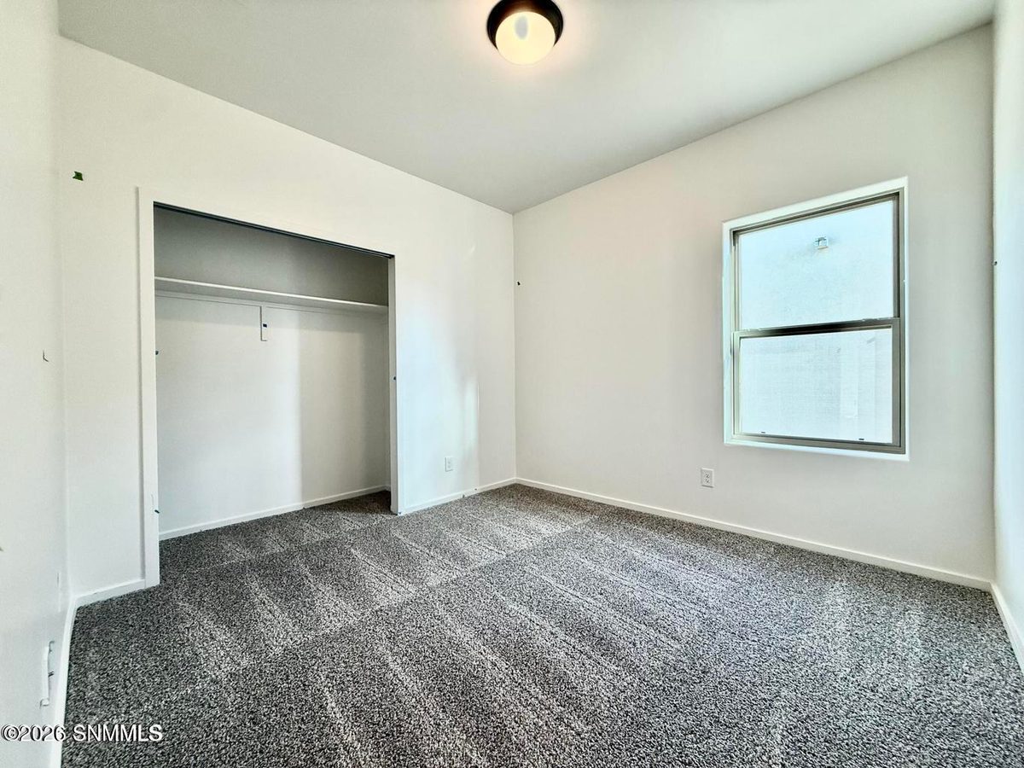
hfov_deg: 102.1
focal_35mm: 14
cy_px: 384
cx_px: 512
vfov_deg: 85.7
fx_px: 414
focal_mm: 2.22
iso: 160
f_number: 2.2
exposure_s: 1/120
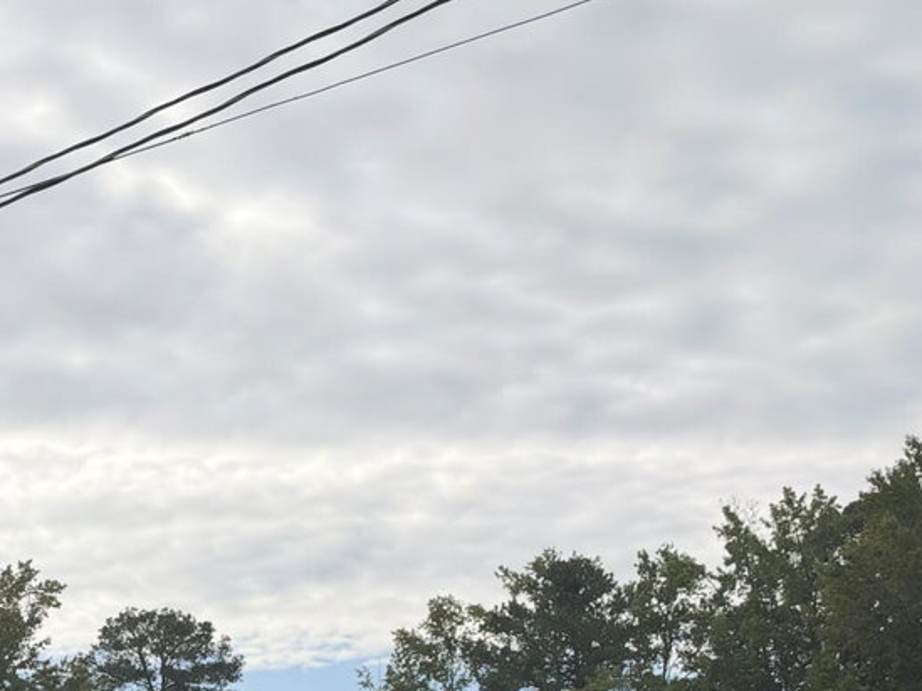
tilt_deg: +1.5
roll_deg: +0.9
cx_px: -327
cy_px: 829
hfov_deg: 23.9
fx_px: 1863
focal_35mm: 70
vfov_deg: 19.7
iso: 64
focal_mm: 6.93
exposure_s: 1/5587
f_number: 1.8
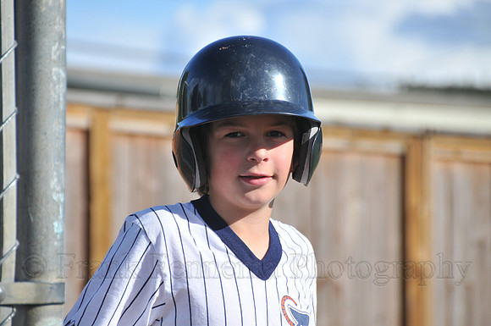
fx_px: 4086
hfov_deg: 6.9
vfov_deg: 4.6
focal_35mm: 300
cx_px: 246
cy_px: 163
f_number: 5.6
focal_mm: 200
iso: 200
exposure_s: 1/1000
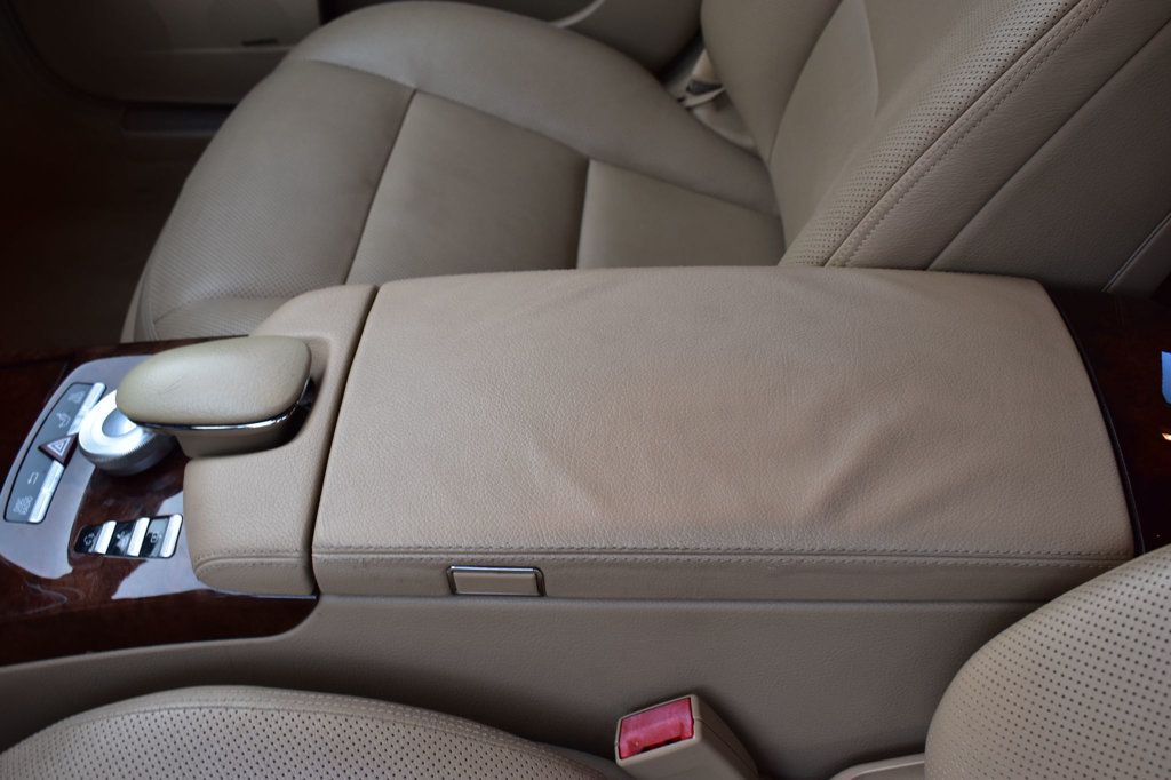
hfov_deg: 55.1
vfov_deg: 38.3
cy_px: 390
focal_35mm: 34
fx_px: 1122
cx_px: 586
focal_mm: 23
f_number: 7.1
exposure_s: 1/30
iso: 400
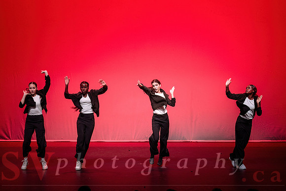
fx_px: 924
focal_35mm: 116
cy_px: 100
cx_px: 149
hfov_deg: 17.6
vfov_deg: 11.8
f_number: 2.8
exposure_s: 1/400
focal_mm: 110
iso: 1250
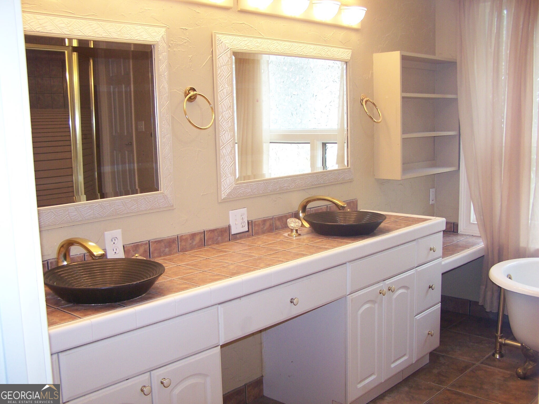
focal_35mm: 38
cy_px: 202
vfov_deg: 37.7
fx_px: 592
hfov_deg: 49.0
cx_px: 270
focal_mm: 6.3
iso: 160
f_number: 2.8
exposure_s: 1/80
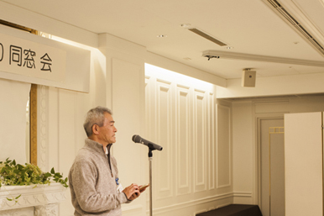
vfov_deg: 23.2
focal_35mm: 58
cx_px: 107
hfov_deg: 34.2
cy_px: 146
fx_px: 522
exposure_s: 1/100
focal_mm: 35
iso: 500
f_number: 5.6
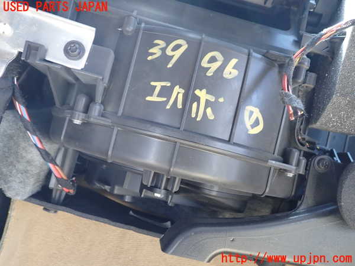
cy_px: 133
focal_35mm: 30
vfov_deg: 46.8
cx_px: 178
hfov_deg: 60.0
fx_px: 308
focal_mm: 5.4
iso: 160
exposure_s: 1/60
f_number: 2.3
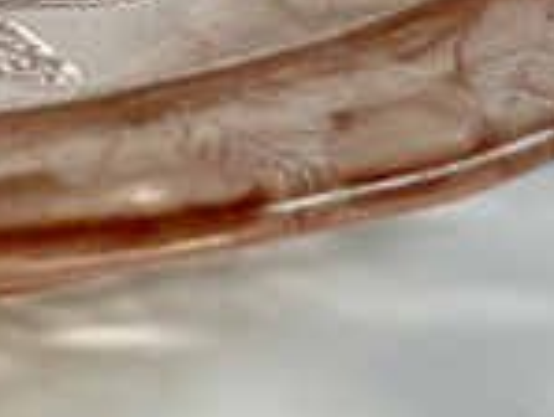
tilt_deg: -36.7
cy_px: -222
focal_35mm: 290
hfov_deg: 6.7
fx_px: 4645
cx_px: -428
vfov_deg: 5.1
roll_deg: +1.6
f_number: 1.78
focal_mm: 6.76
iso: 64
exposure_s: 1/496
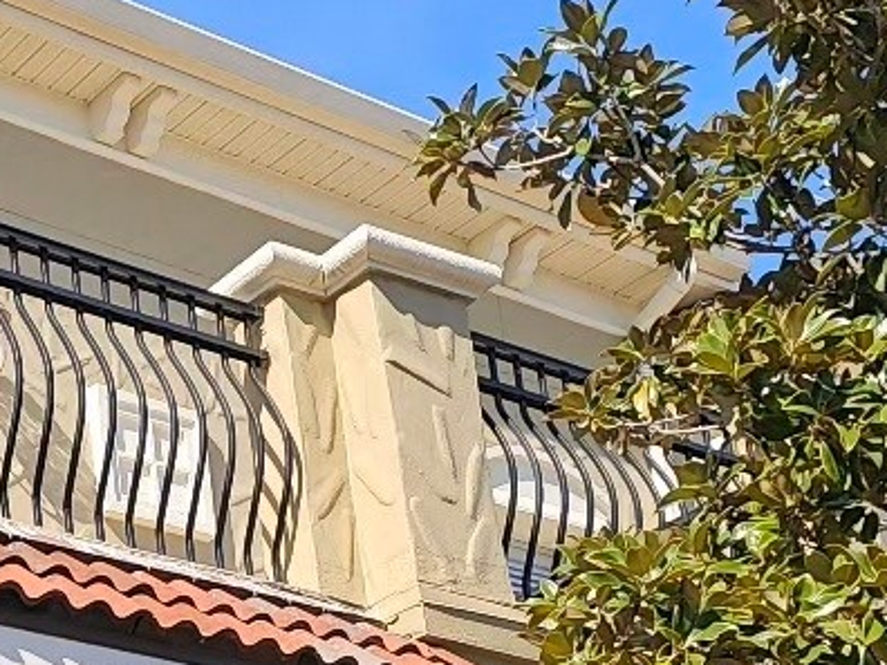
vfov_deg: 15.1
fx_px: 2383
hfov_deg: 19.6
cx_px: -222
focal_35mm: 93
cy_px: 896
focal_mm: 6.3
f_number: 1.7
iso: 10
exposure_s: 1/455
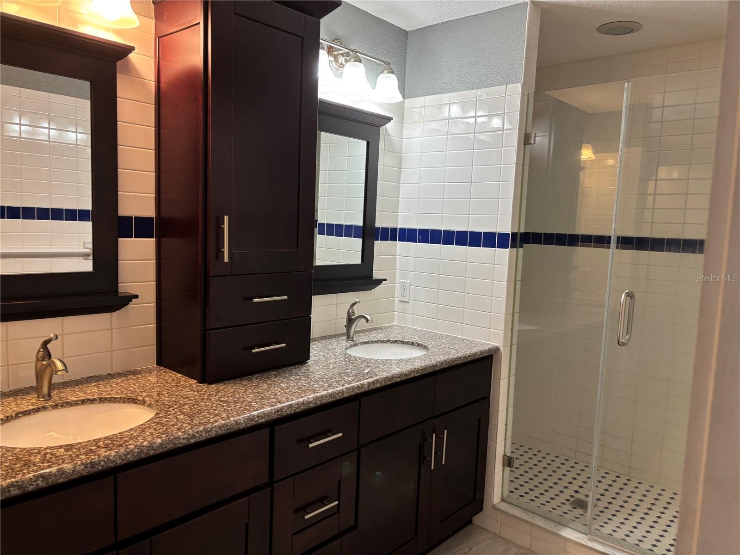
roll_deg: -2.7
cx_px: 370
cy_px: 278
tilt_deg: -6.6
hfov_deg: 67.3
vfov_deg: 53.1
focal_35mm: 26
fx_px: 556
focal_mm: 5.96
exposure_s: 1/60
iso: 160
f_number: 1.6
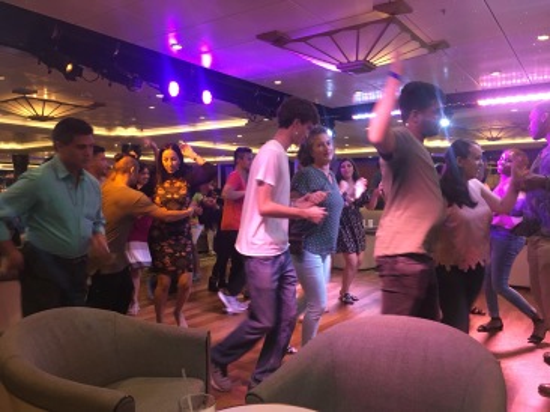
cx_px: 275
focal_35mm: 29
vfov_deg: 48.2
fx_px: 460
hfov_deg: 61.7
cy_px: 206
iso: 200
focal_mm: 4.15
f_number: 2.2
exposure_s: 1/24
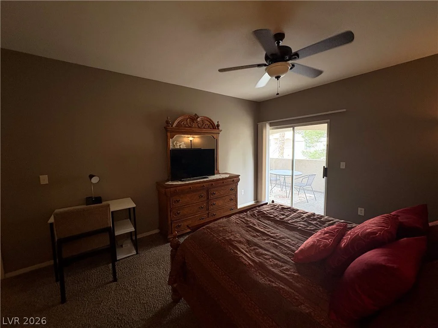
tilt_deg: -5.5
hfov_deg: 102.1
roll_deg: +1.3
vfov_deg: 85.7
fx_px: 177
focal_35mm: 14
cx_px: 219
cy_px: 164
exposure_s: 1/60
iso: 400
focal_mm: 2.22
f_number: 2.2
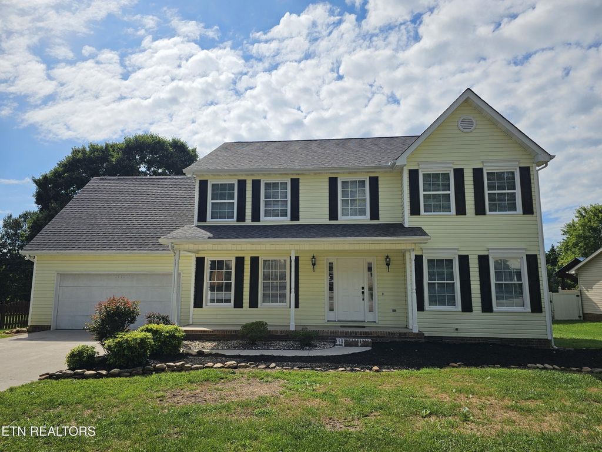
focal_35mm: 23
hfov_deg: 73.9
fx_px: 400
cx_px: 301
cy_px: 226
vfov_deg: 58.9
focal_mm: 6.3
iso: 10
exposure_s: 1/1930
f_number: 1.7
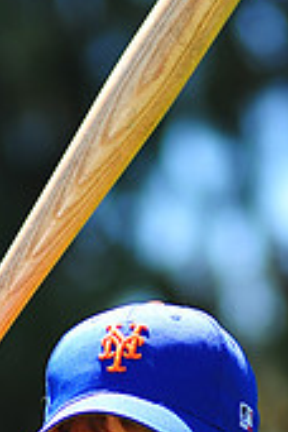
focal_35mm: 610
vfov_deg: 3.4
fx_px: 7319
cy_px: 553
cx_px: 141
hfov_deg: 2.3
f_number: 4
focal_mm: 180
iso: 200
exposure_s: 1/640
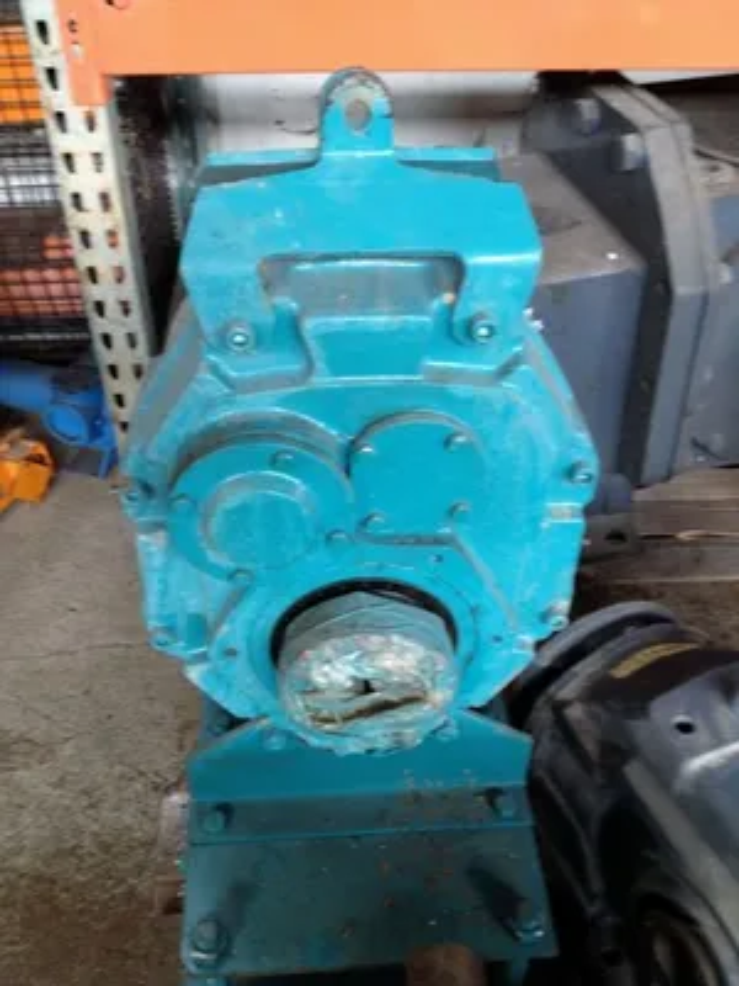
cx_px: 370
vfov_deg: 52.6
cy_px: 493
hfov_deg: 40.7
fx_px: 996
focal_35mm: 35
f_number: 2.4
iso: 125
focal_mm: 4.28
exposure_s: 1/20
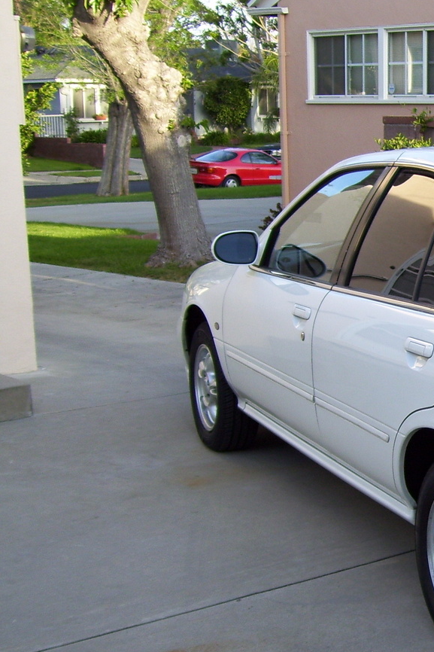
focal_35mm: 69
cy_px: 364
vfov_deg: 29.2
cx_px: 599
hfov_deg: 18.1
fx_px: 1248
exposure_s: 1/250
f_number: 2.7
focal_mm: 6
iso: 80
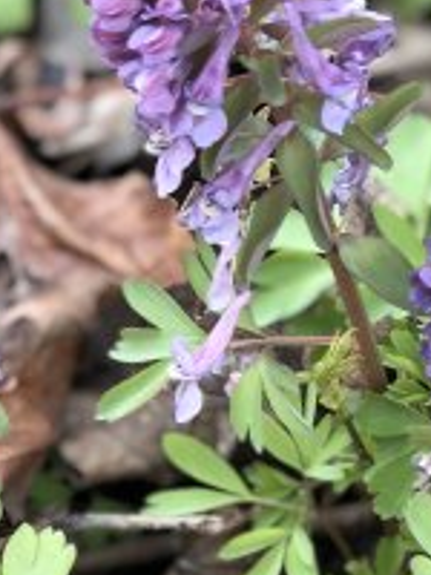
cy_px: 267
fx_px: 2640
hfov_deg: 9.2
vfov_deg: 12.4
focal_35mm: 159
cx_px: 530
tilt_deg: -48.9
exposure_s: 1/120
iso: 25
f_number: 2.4
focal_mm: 6
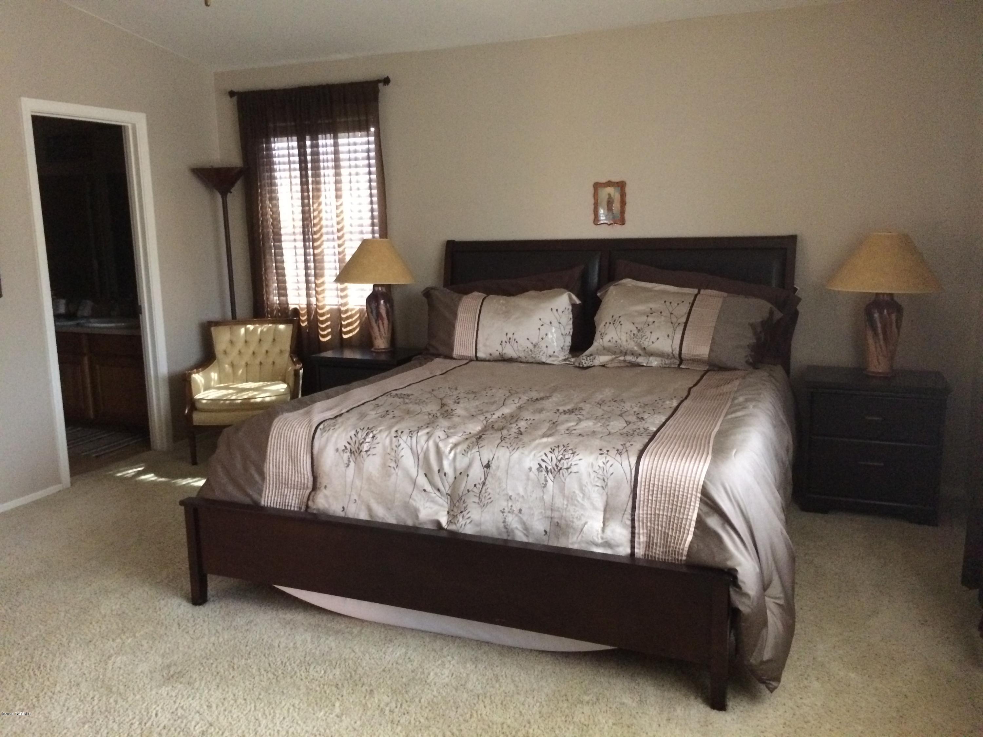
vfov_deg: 48.2
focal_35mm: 29
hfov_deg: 61.7
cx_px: 492
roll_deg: +1.7
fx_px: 824
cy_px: 368
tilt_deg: -11.5
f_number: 2.2
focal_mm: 4.15
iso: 500
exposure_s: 1/15
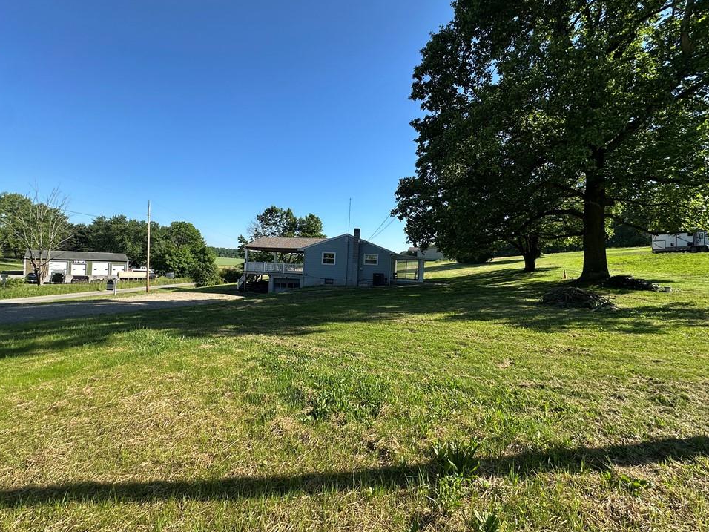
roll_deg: -3.0
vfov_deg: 81.7
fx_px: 307
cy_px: 259
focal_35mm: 15
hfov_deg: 98.2
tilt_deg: +0.1
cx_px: 349
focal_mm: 2.22
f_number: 2.2
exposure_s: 1/1195
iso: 50
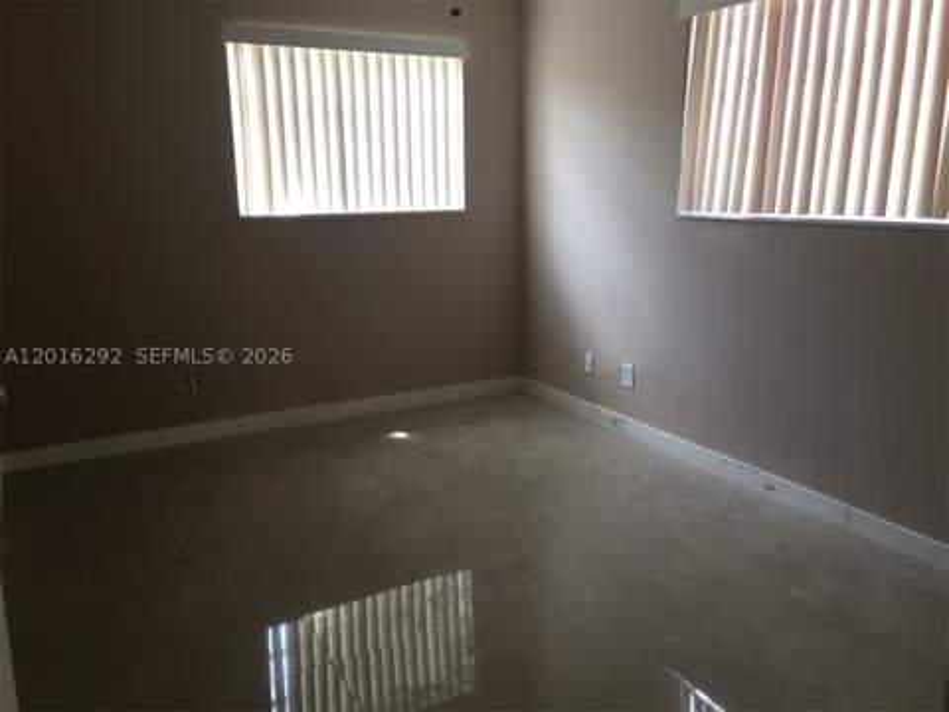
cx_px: 474
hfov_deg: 61.7
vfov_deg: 48.2
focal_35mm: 29
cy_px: 356
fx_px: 795
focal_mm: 4.15
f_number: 2.2
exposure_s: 1/40
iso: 32
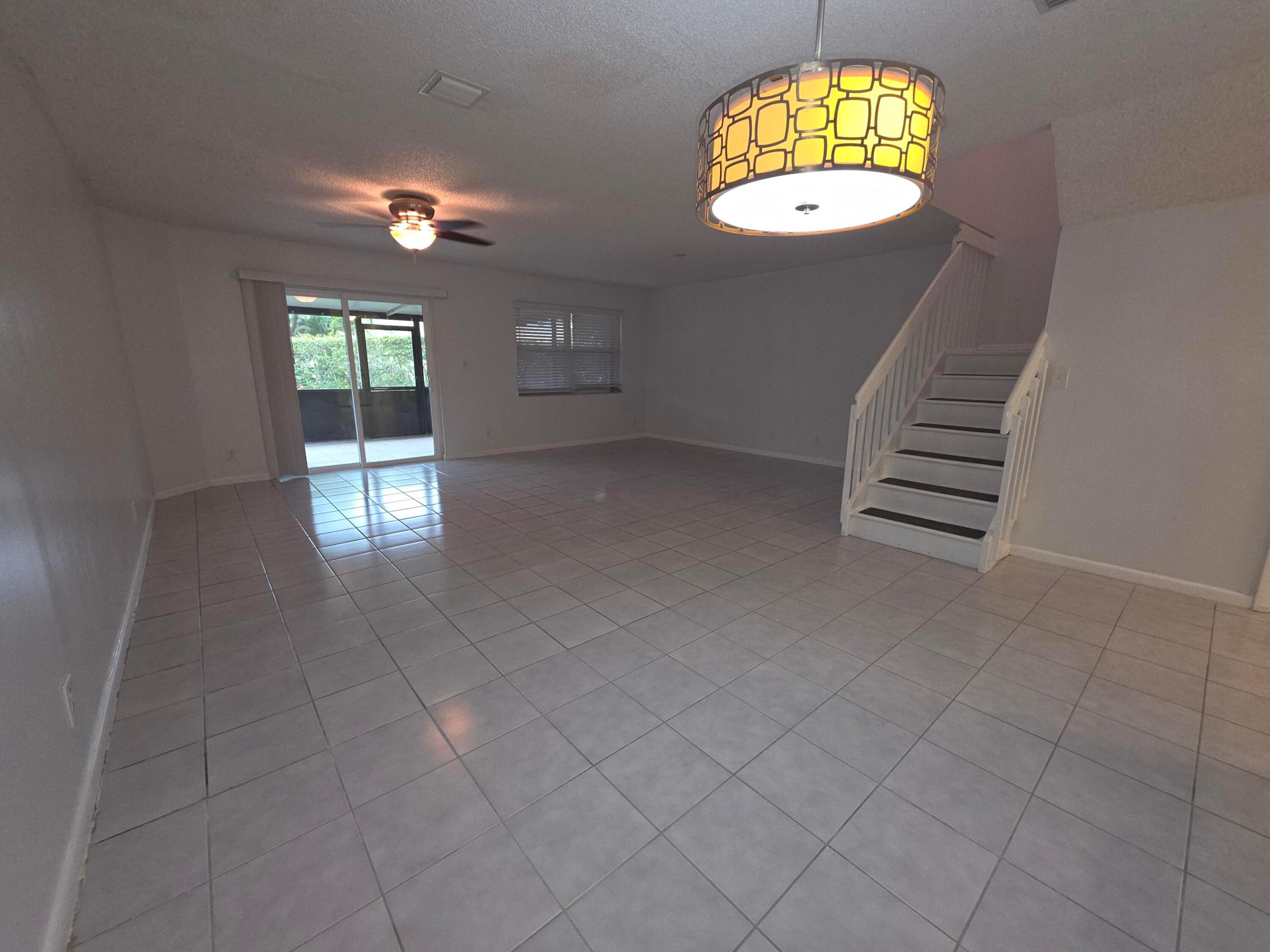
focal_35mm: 13
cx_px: 635
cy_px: 476
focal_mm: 2.2
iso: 125
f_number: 1.9
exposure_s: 1/60
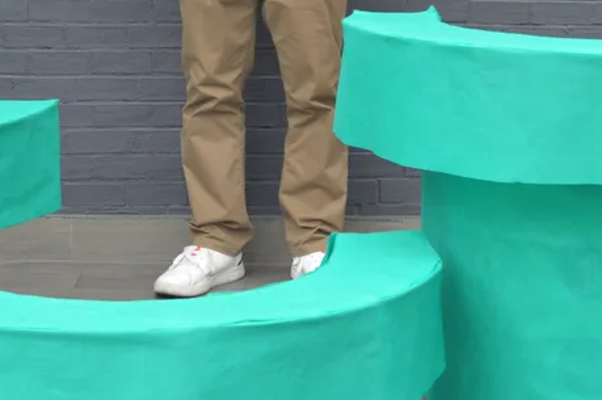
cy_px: -159
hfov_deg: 20.0
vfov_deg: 12.8
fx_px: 1704
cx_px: 254
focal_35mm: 102
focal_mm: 22
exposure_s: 1/80
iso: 400
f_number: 4.5
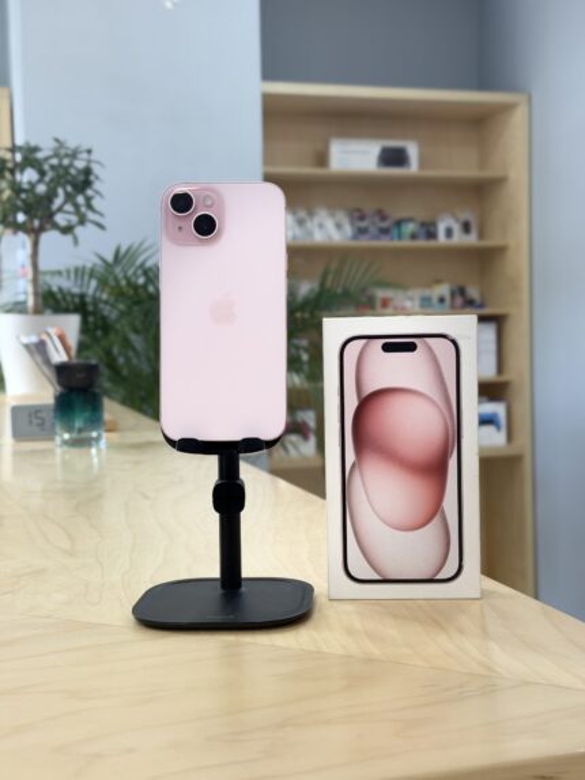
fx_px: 1081
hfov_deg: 30.3
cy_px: 390
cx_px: 292
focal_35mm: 48
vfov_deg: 39.6
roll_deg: +1.0
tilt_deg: -3.3
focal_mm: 6.76
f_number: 1.78
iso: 64
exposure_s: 1/100
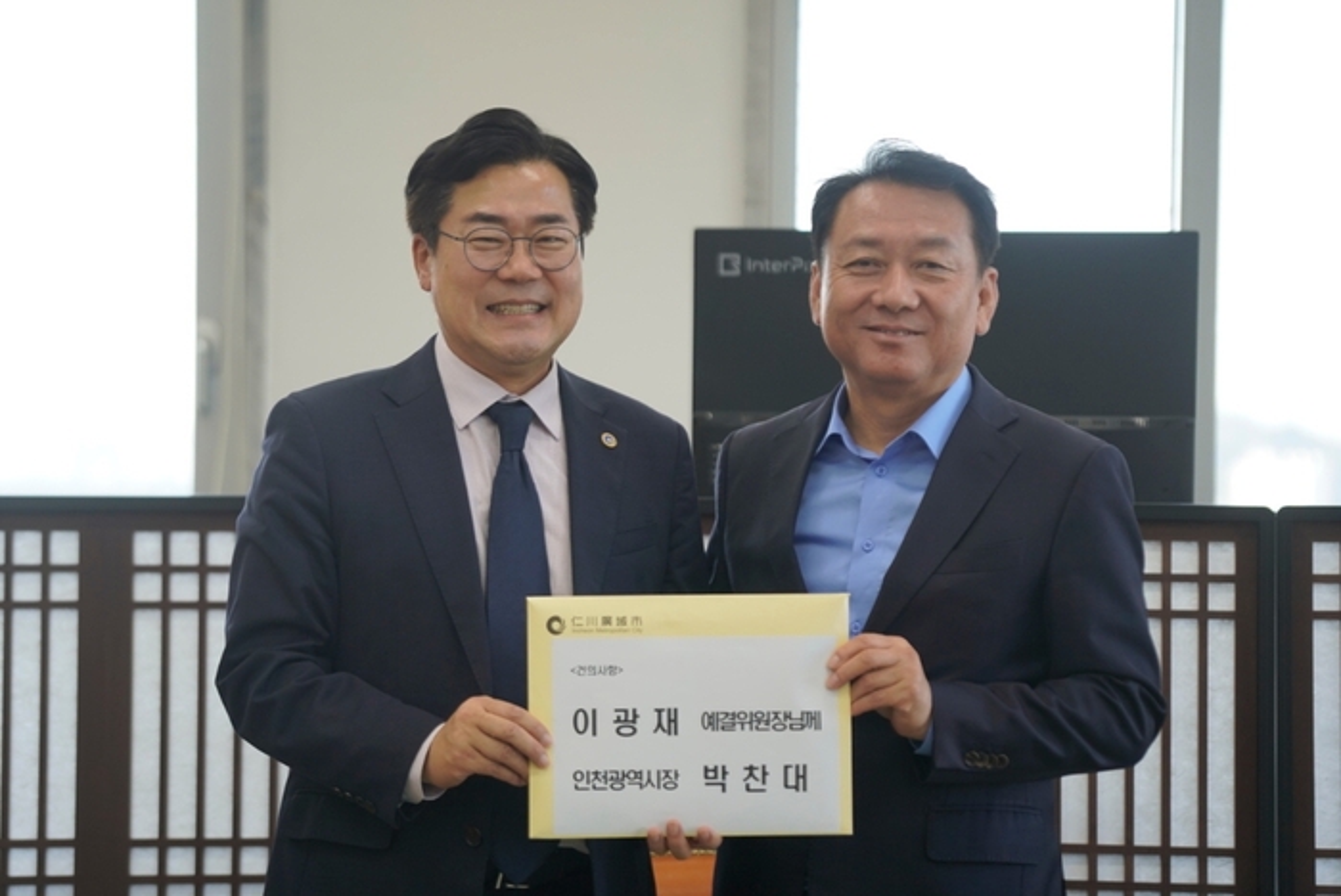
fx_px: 5033
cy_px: 448
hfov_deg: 15.2
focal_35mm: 135
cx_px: 670
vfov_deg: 10.2
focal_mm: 135
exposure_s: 1/160
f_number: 4
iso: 500
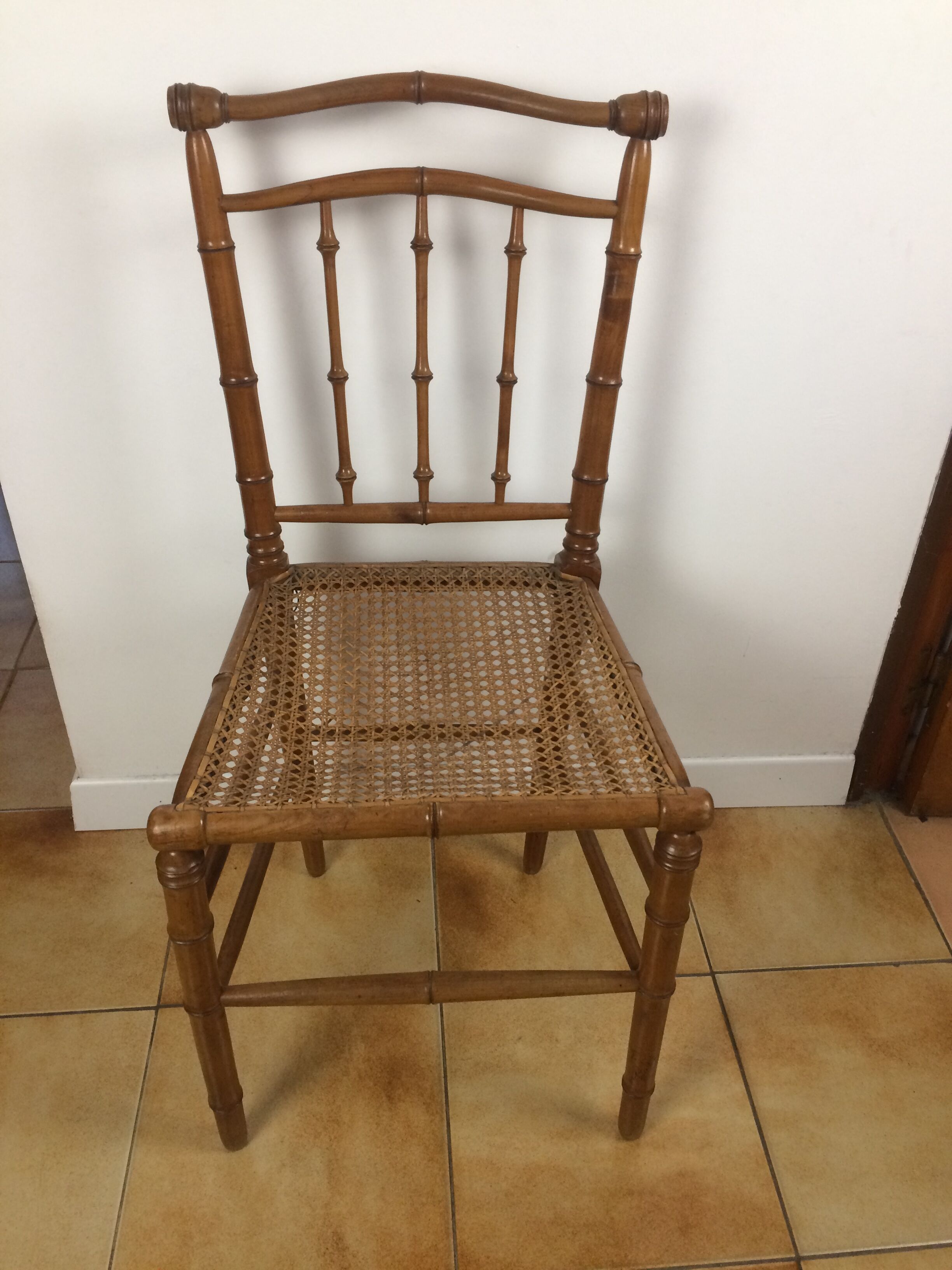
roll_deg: +1.4
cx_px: 476
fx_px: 1063
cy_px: 635
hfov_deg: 48.2
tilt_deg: -39.1
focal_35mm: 29
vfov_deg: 61.7
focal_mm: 4.15
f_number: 2.2
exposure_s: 1/33
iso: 80
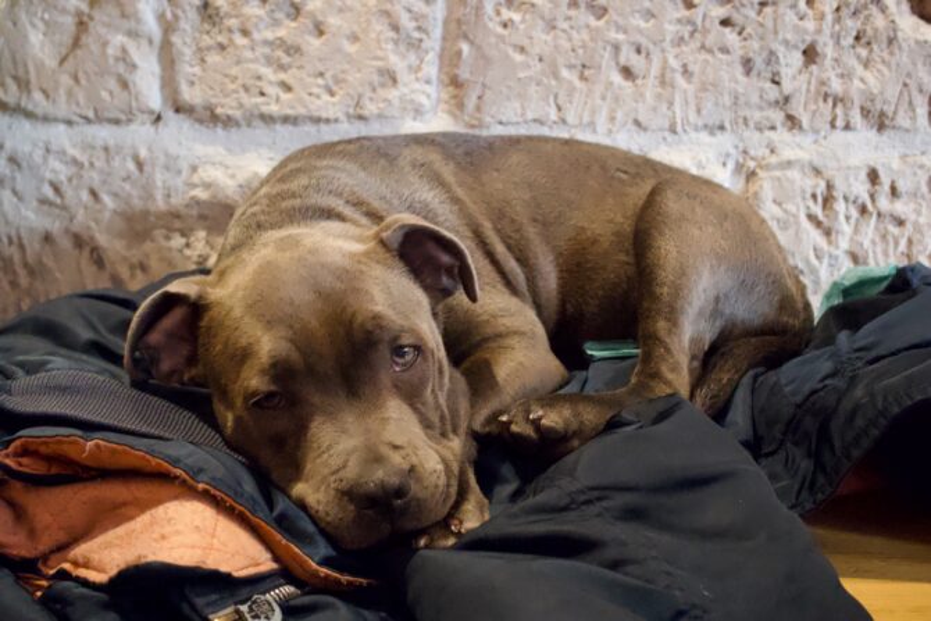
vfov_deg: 37.9
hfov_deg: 54.4
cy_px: 310
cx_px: 466
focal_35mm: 35
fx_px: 905
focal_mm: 23
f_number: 4.5
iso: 8000
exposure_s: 1/60
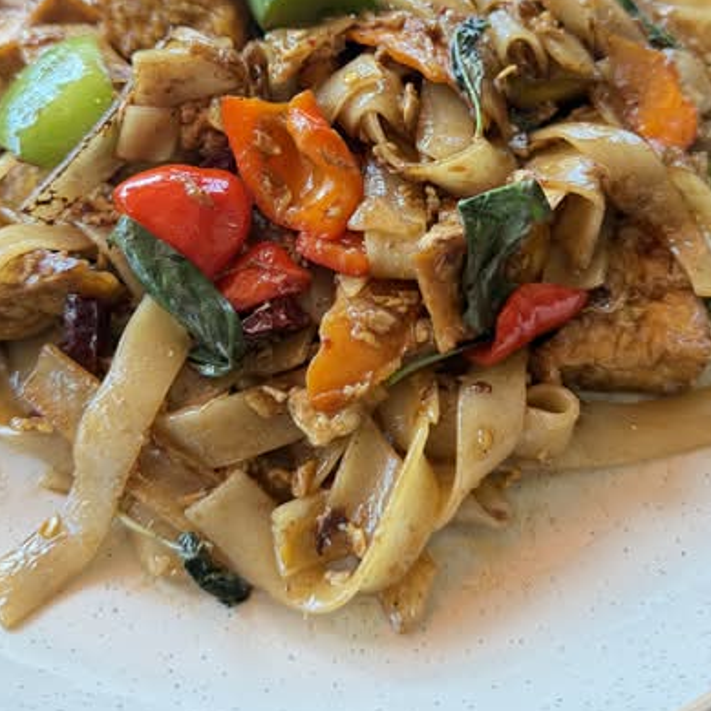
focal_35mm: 40
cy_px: 193
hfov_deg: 41.8
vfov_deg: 40.9
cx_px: 380
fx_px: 930
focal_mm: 6.76
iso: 200
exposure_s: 1/241
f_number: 1.78
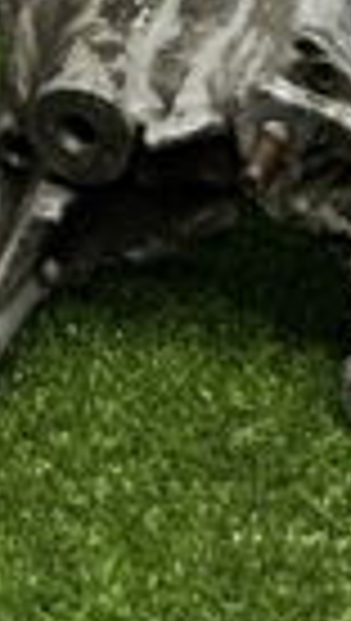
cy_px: -288
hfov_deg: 13.3
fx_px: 1500
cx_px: 216
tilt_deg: -16.7
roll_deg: +0.9
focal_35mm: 91
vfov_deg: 20.3
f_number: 1.78
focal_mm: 6.76
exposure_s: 1/135
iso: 50
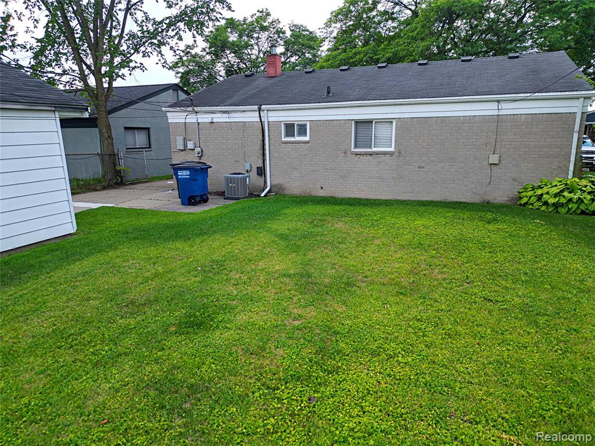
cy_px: 223
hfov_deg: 71.6
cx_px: 298
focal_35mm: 24
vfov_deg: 56.8
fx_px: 413
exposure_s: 1/1000
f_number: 1.7
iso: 110
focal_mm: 6.7
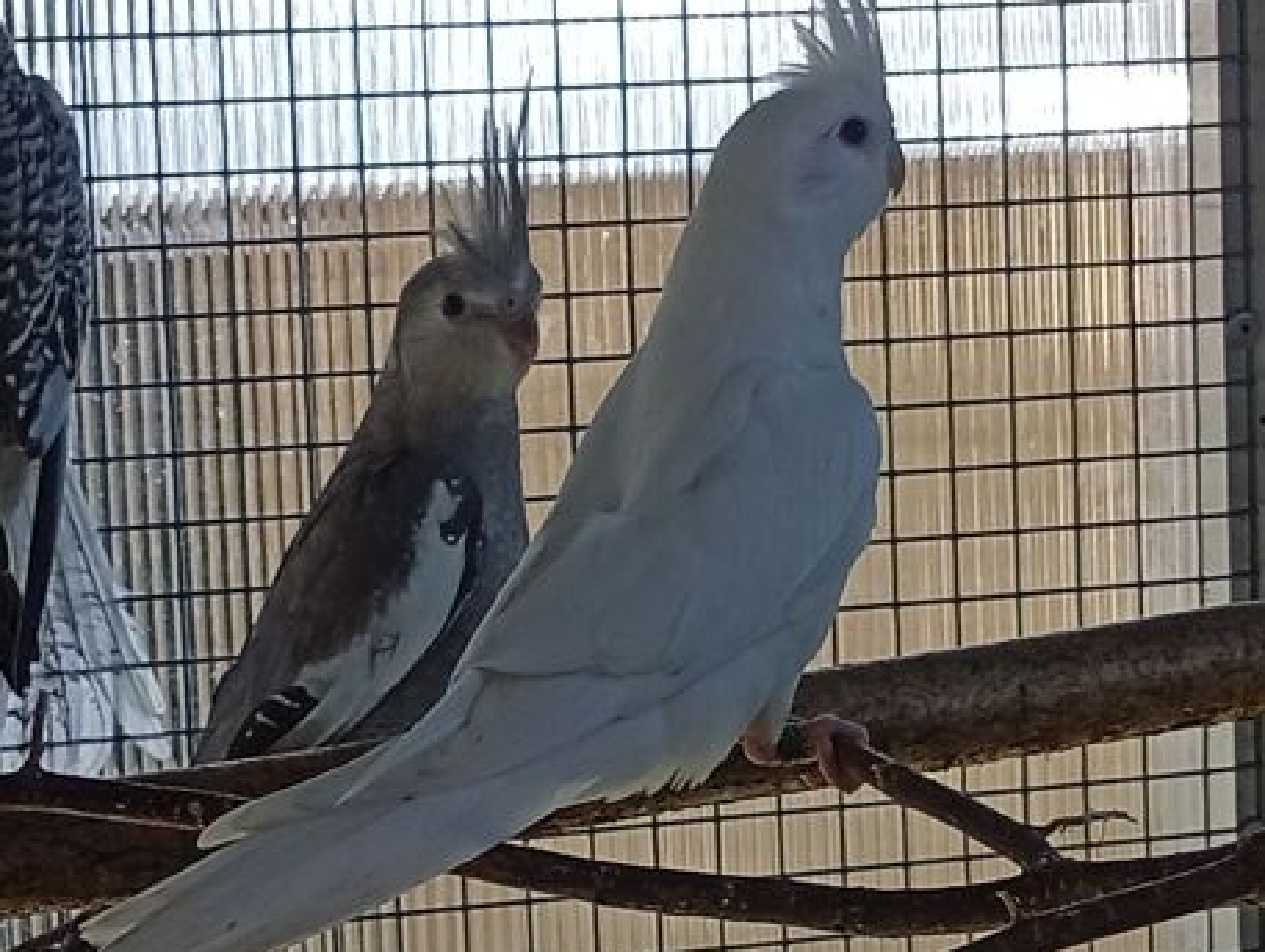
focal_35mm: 106
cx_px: 617
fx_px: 3879
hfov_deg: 18.5
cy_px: 466
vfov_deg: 14.0
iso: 50
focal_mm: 3.84
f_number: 1.8
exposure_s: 1/304
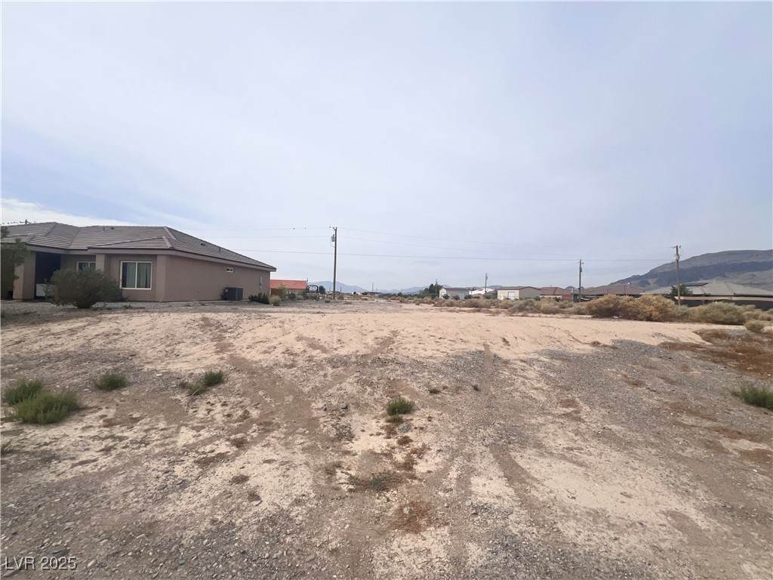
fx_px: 290
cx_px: 386
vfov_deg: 89.9
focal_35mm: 13
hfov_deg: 106.2
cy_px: 290
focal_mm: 1.57
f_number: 1.8
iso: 32
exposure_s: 1/4065
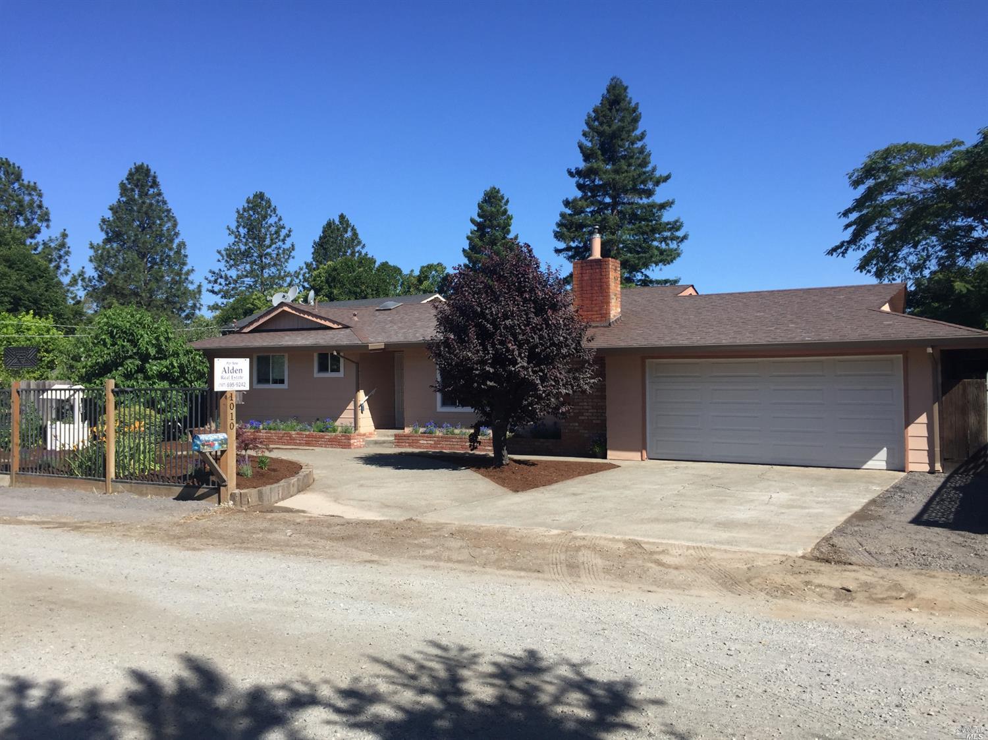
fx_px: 827
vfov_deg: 48.2
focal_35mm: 29
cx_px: 494
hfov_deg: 61.7
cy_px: 370
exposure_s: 1/1582
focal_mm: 4.15
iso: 32
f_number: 2.2
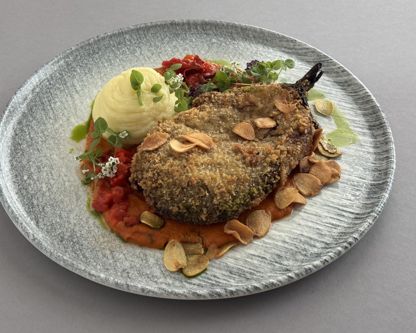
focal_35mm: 51
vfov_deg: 29.7
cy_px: 164
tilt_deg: -45.6
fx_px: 628
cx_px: 195
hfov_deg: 36.6
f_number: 1.78
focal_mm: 6.76
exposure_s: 1/60
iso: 250
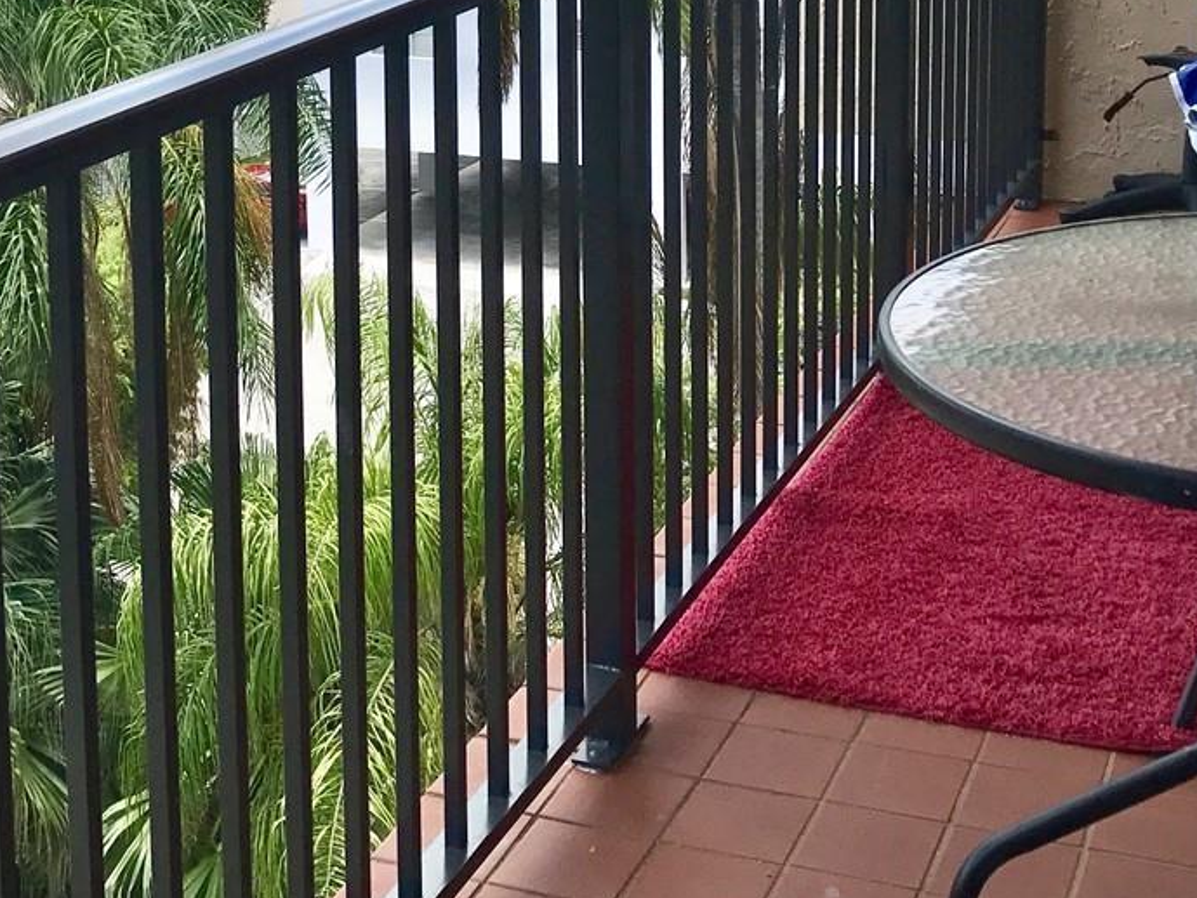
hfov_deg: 29.8
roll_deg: +0.5
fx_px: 2248
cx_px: 519
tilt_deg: -7.5
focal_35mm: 65
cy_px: -26
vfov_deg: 21.7
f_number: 1.8
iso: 20
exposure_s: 1/1623
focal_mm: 3.99
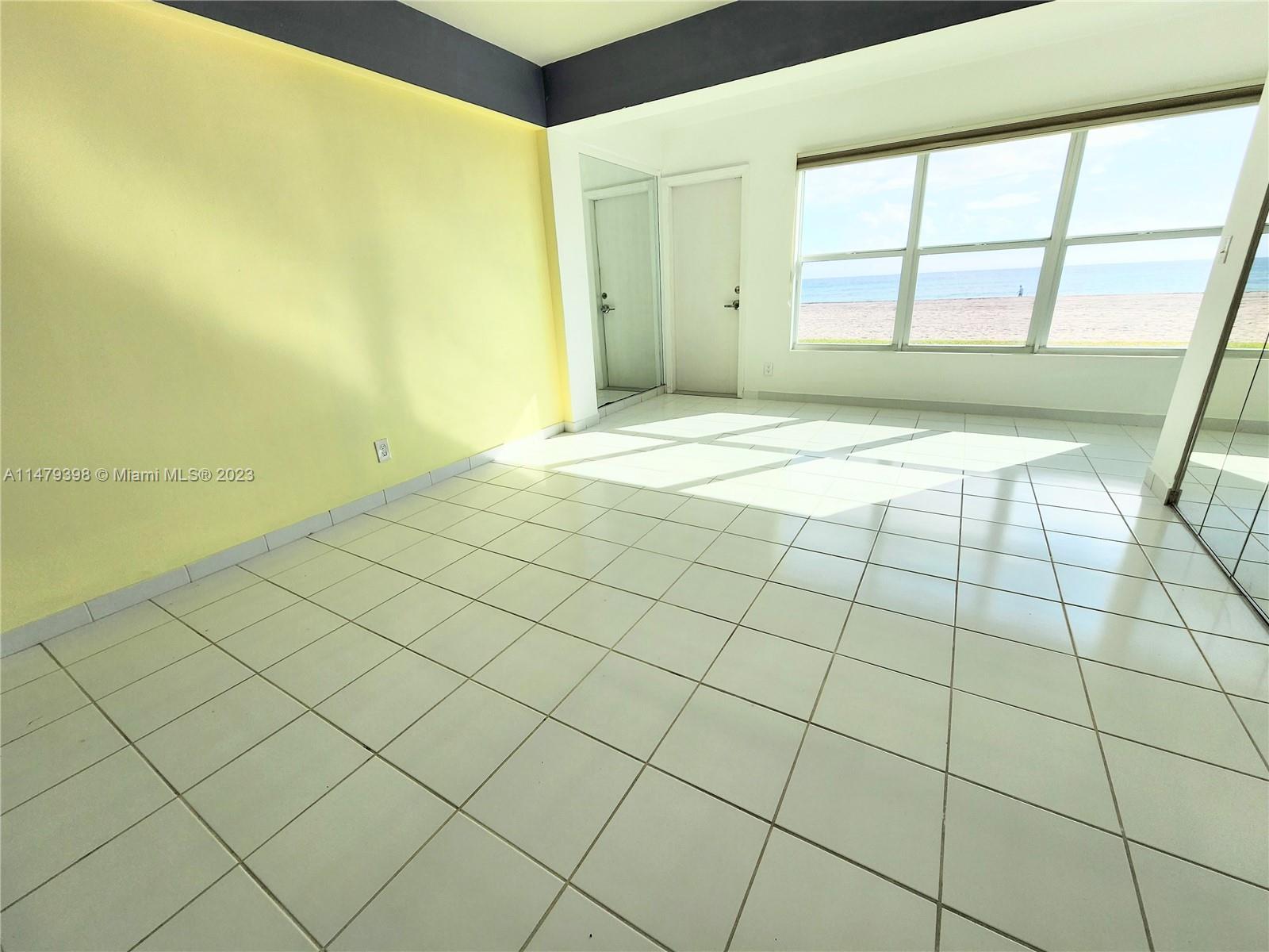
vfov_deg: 89.9
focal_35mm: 13
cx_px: 634
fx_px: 477
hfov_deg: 106.2
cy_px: 476
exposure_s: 1/829
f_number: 2.2
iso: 50
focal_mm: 2.2
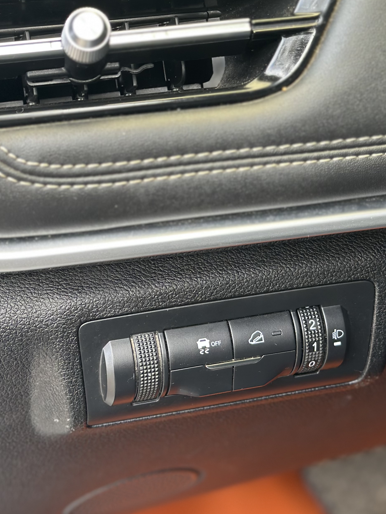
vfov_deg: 24.9
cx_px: 169
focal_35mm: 78
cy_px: 166
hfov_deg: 18.9
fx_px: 1160
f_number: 1.78
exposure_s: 1/70
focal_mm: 6.86
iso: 125
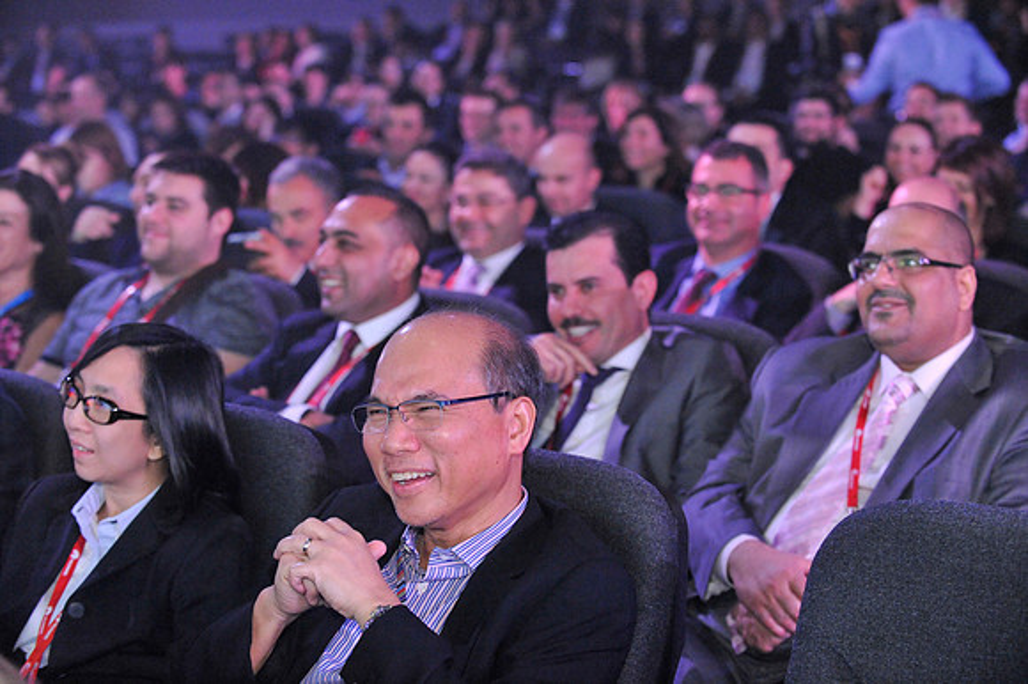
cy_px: 342
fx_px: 1998
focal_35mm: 70
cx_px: 514
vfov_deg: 19.4
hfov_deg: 28.9
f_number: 4
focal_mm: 70
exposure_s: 1/80
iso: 6400
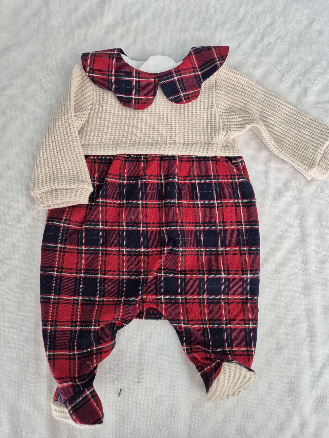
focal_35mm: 23
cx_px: 164
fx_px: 291
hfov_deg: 58.9
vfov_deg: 73.9
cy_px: 219
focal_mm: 5.4
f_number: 1.8
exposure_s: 1/100
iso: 80
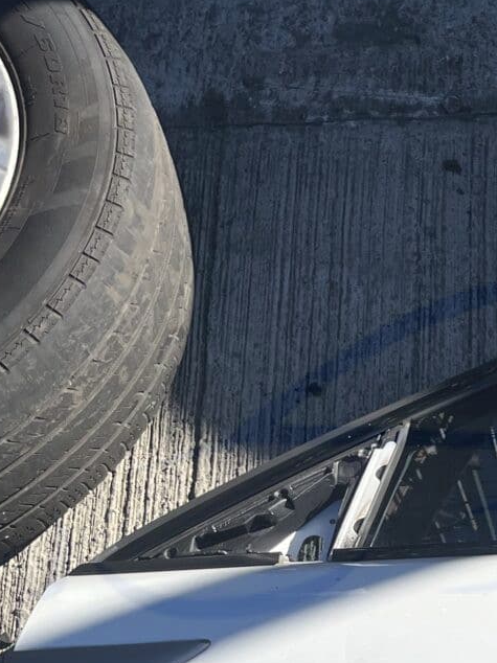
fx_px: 1609
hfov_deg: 16.6
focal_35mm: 84
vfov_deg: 21.7
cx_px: 639
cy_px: 777
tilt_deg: -67.0
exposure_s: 1/4484
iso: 50
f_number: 1.6
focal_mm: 5.1
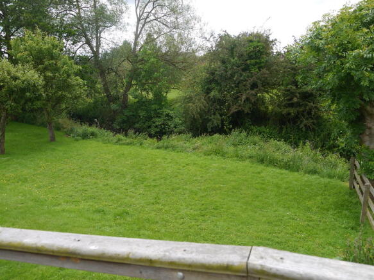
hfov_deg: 56.8
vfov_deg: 44.1
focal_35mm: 32
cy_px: 140
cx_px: 187
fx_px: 346
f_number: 5
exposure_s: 1/200
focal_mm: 16
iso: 100
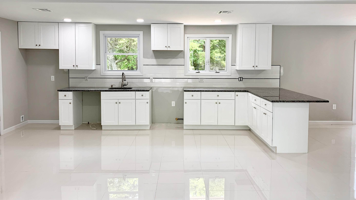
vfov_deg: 40.0
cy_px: 78
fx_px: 274
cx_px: 181
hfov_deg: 66.1
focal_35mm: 29
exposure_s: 1/120
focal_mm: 4.25
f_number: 1.8
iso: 50
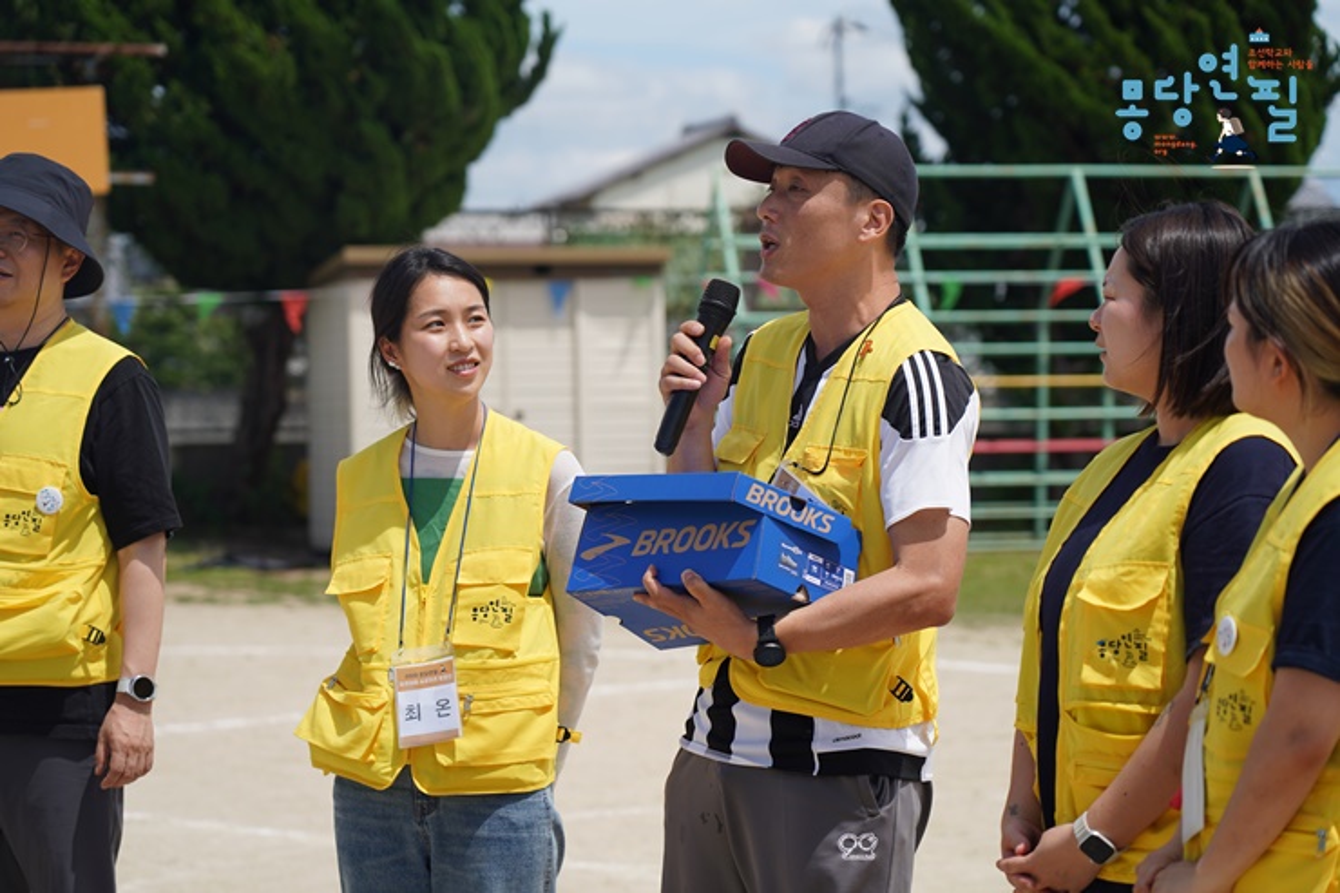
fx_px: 3907
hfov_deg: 19.5
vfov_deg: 13.0
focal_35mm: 105
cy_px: 446
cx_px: 670
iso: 125
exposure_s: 1/1250
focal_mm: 105
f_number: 4.5
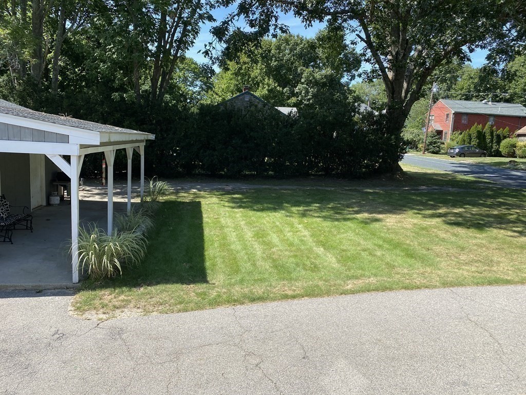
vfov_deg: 53.1
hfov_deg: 67.3
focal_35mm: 26
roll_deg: -3.1
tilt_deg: -7.9
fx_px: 395
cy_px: 198
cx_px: 263
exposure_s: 1/1218
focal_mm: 4.25
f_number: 1.8
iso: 32
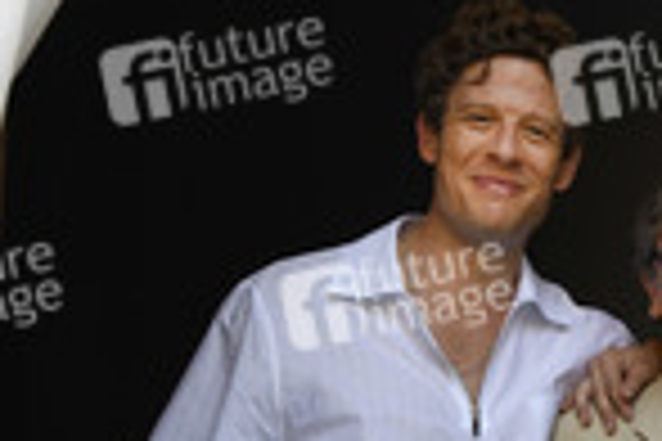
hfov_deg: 18.9
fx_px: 1912
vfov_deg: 12.6
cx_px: 727
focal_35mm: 104
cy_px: 634
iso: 640
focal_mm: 34
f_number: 4.5
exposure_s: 1/250
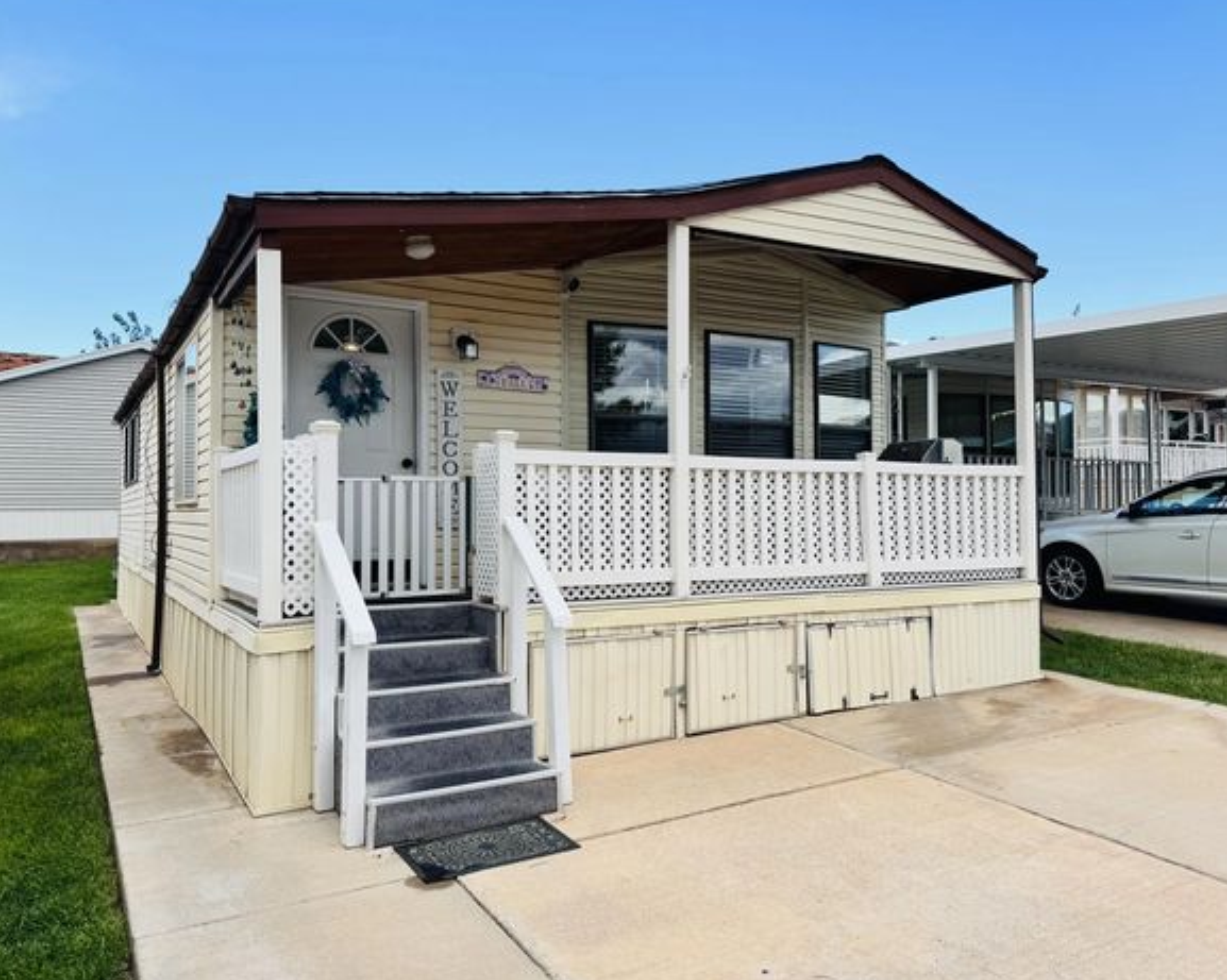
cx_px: 604
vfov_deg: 54.9
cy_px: 480
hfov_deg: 66.1
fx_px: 944
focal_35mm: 26
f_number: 1.78
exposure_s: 1/2833
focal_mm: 6.76
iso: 80
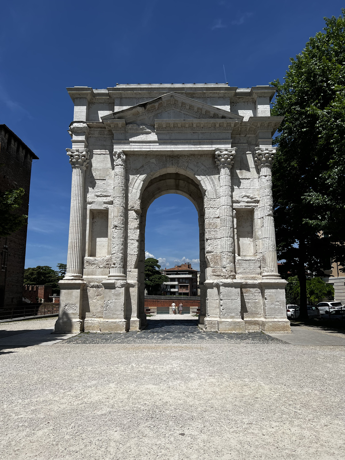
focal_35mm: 26
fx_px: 346
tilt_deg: +10.4
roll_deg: -0.2
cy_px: 230
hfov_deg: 53.1
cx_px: 172
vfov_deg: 67.3
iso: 50
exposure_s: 1/8000
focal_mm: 5.7
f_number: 1.5
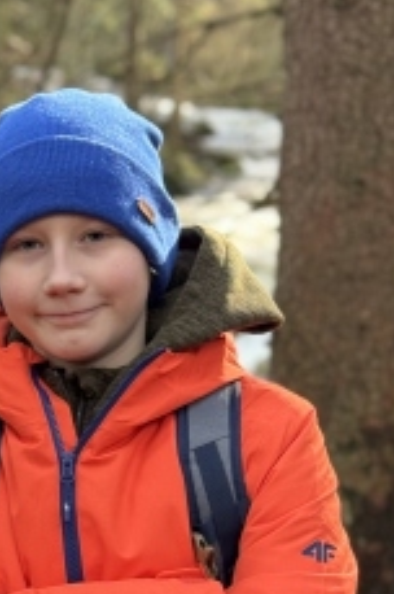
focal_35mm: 131
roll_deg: -2.0
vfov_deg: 15.6
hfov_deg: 10.3
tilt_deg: -9.8
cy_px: 415
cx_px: -10
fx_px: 2157
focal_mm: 6.86
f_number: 1.78
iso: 100
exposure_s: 1/73
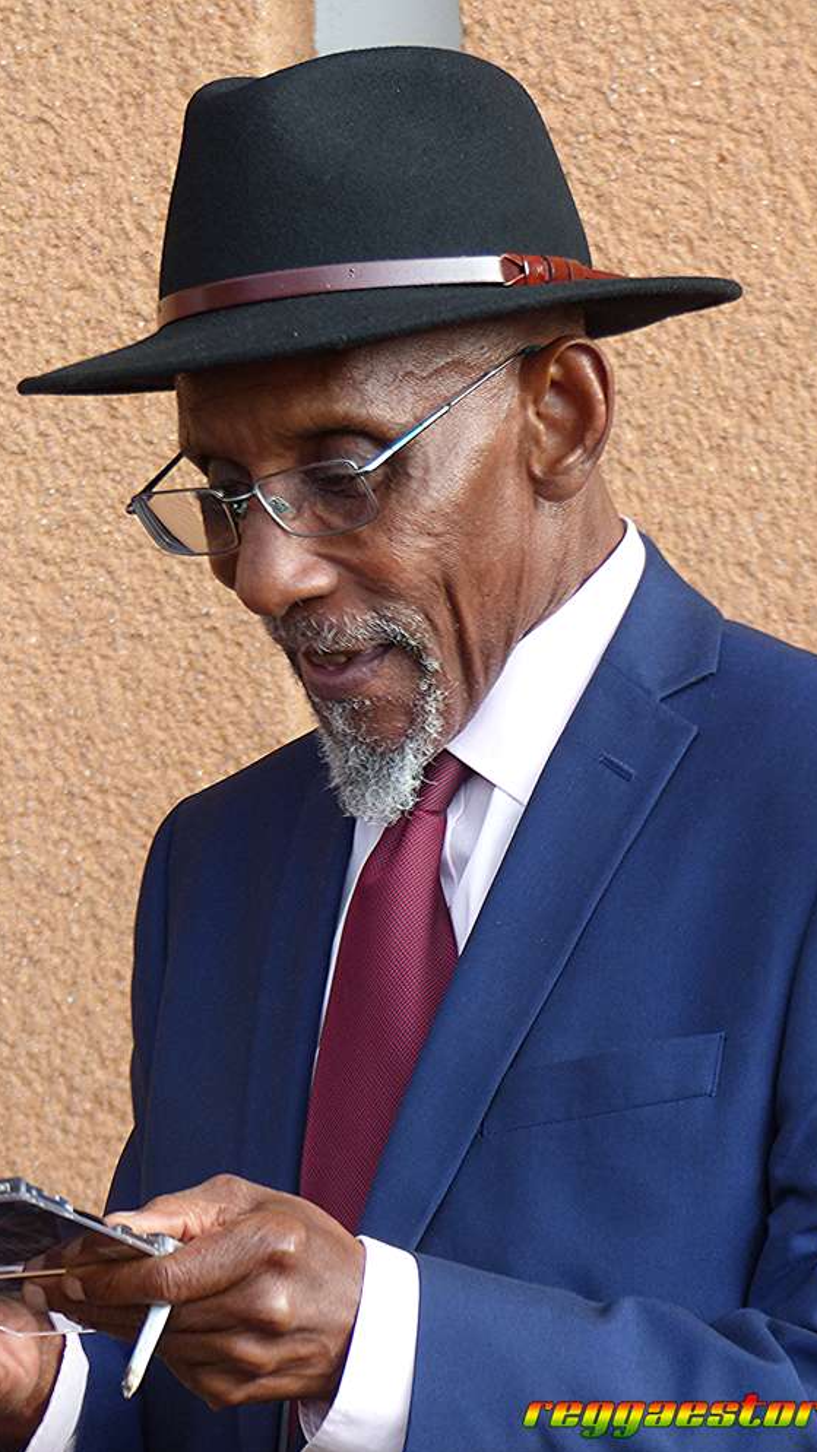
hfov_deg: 7.1
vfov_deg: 12.5
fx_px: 6625
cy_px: 729
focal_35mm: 172
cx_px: 422
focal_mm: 28.3
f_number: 2.8
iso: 160
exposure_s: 1/80
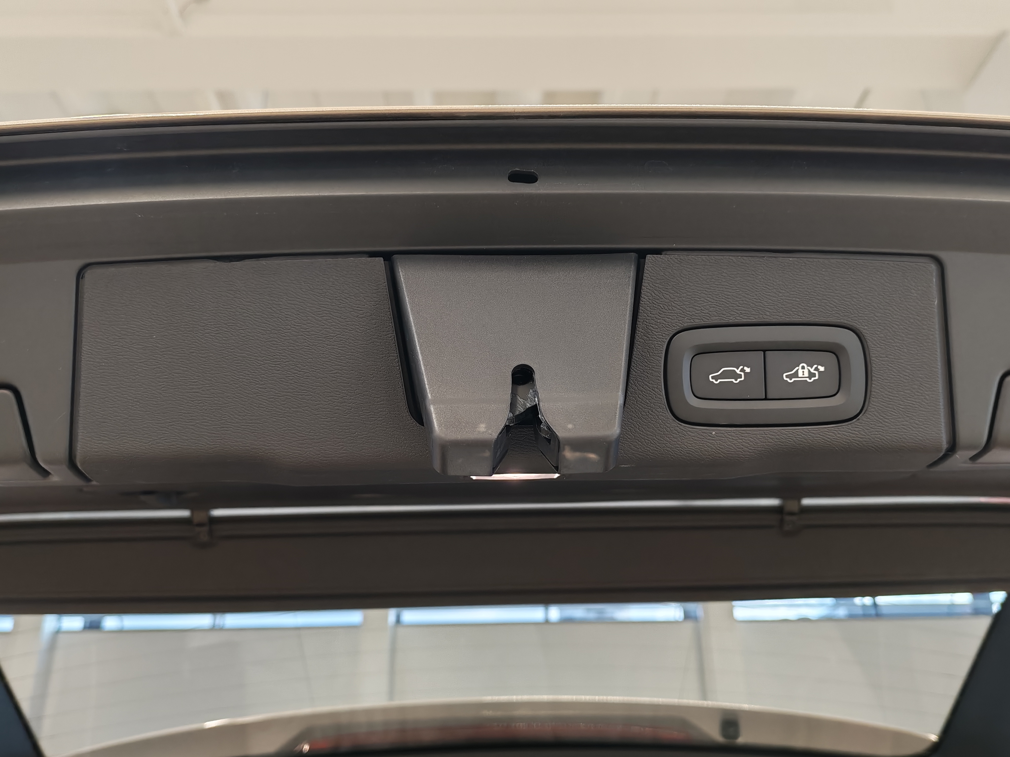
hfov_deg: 56.8
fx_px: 934
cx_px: 505
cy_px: 378
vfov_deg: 44.2
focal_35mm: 32
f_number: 1.9
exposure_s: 1/100
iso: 640
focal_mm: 6.12
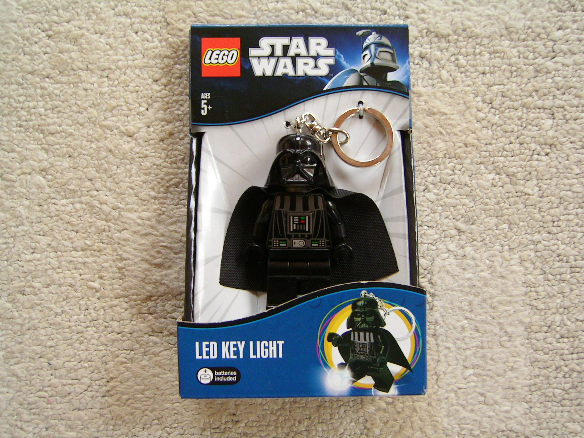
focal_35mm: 36
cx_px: 292
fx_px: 607
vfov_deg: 39.7
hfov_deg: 51.4
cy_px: 219
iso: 100
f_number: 2.8
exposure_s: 1/7
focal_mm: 5.6
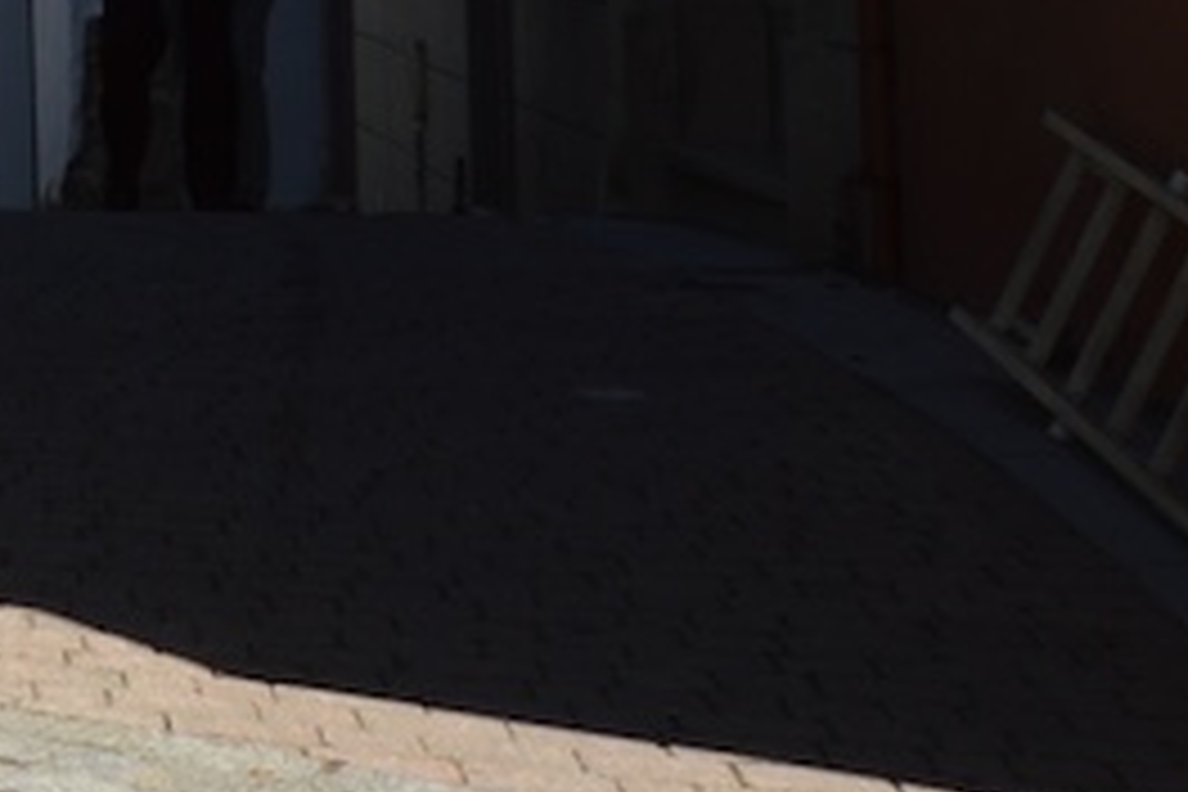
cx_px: -2329
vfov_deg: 7.5
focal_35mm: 170
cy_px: -1213
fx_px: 5609
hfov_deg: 9.5
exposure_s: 1/200
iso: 100
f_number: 9
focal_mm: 19
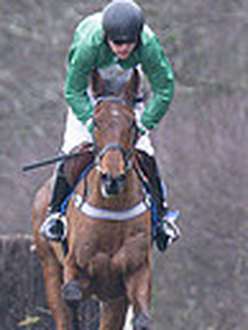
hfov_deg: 0.7
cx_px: 283
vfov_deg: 0.9
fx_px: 20218
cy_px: 327
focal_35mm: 2120
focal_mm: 190
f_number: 2.8
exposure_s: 1/1250
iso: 400
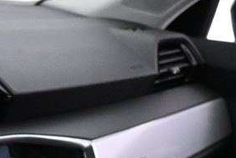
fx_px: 892
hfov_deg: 13.5
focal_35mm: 136
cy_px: 303
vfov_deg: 9.5
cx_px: -187
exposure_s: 1/60
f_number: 3.5
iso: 3600
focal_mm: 16
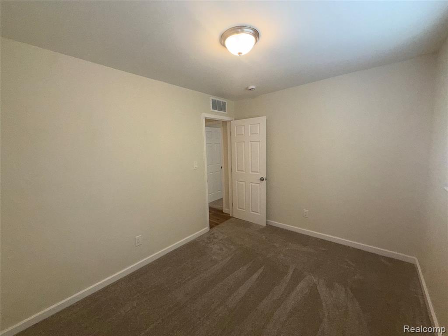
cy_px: 168
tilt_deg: -6.4
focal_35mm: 14
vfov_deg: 85.7
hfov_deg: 102.1
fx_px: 181
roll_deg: +2.2
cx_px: 224
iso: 160
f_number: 2.2
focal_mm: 2.22
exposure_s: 1/120
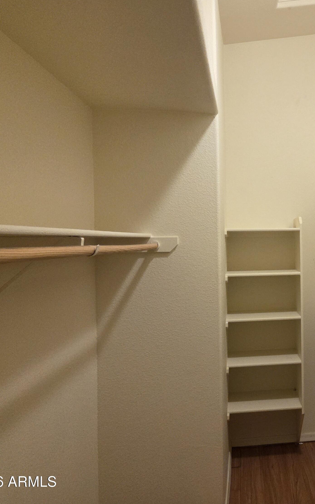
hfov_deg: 34.9
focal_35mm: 33
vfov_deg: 58.1
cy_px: 249
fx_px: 453
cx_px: 312
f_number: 1.8
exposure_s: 1/120
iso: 500
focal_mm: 5.4
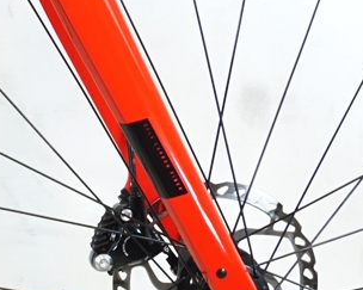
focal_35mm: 302
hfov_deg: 6.2
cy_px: 14
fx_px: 3243
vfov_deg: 5.1
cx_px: -450
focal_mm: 34
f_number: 6.3
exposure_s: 1/30
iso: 640
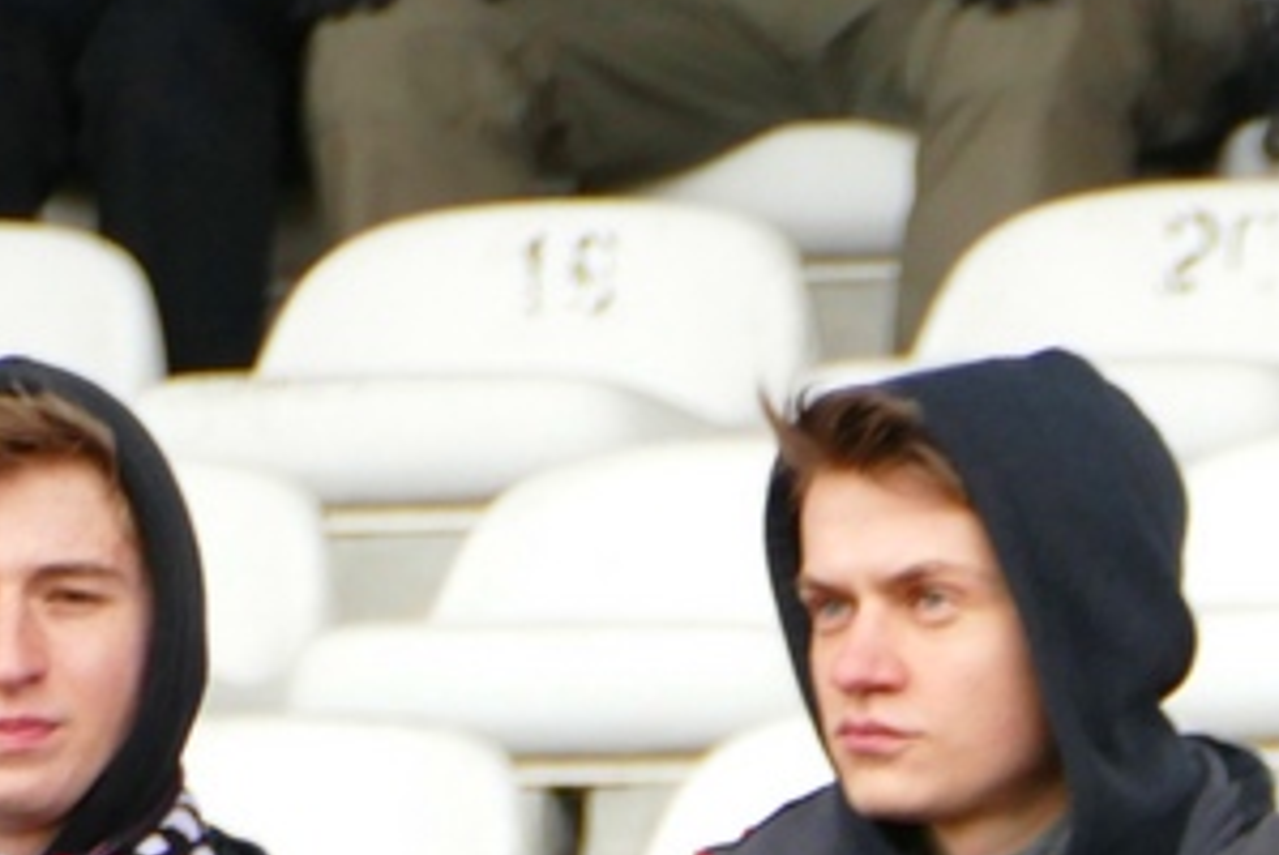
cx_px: 1685
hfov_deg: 1.3
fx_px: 54658
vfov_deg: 0.9
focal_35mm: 1537
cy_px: 1554
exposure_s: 1/250
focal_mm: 146
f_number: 4
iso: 500
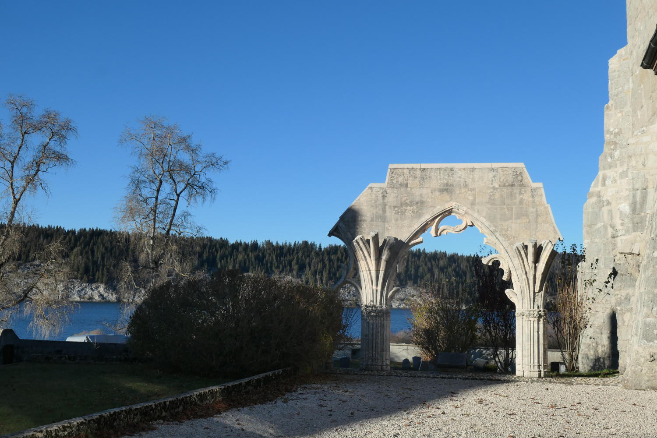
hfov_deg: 42.7
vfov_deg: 29.2
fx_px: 839
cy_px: 219
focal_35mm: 46
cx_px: 328
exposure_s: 1/1000
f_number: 5.6
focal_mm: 16.7
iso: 200
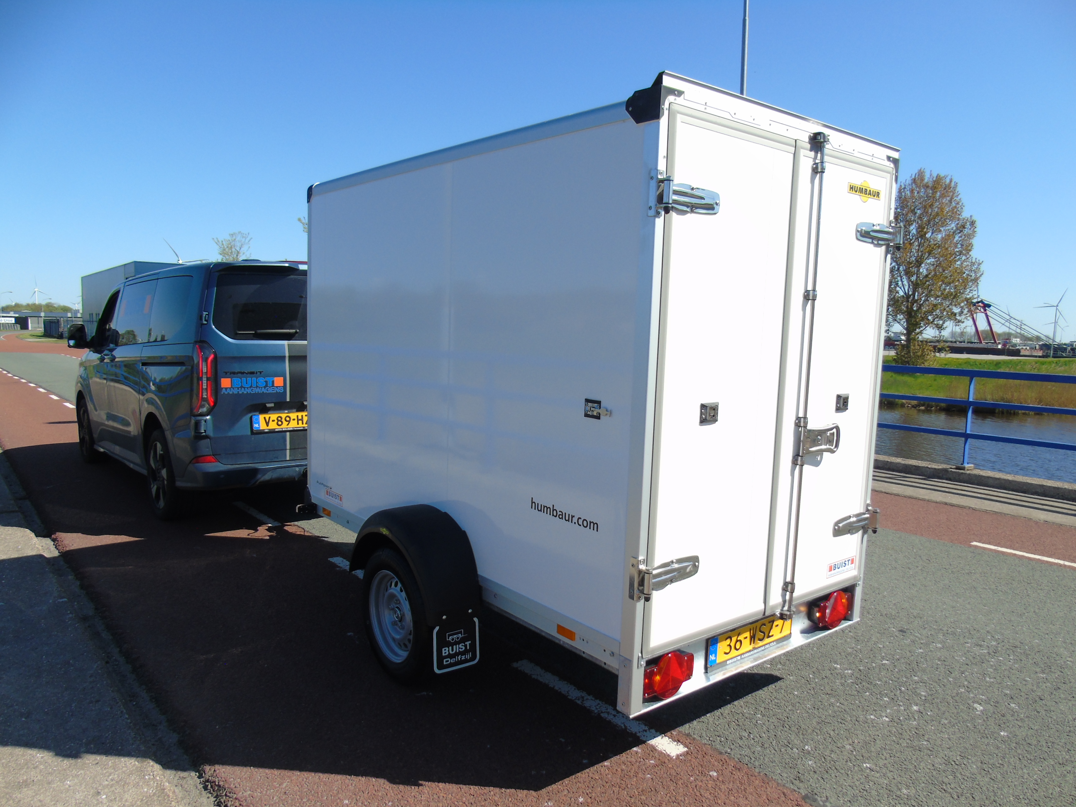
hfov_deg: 69.4
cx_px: 538
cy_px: 404
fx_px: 777
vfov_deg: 54.9
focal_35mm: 25
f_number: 3.4
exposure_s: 1/800
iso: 80
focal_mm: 4.4
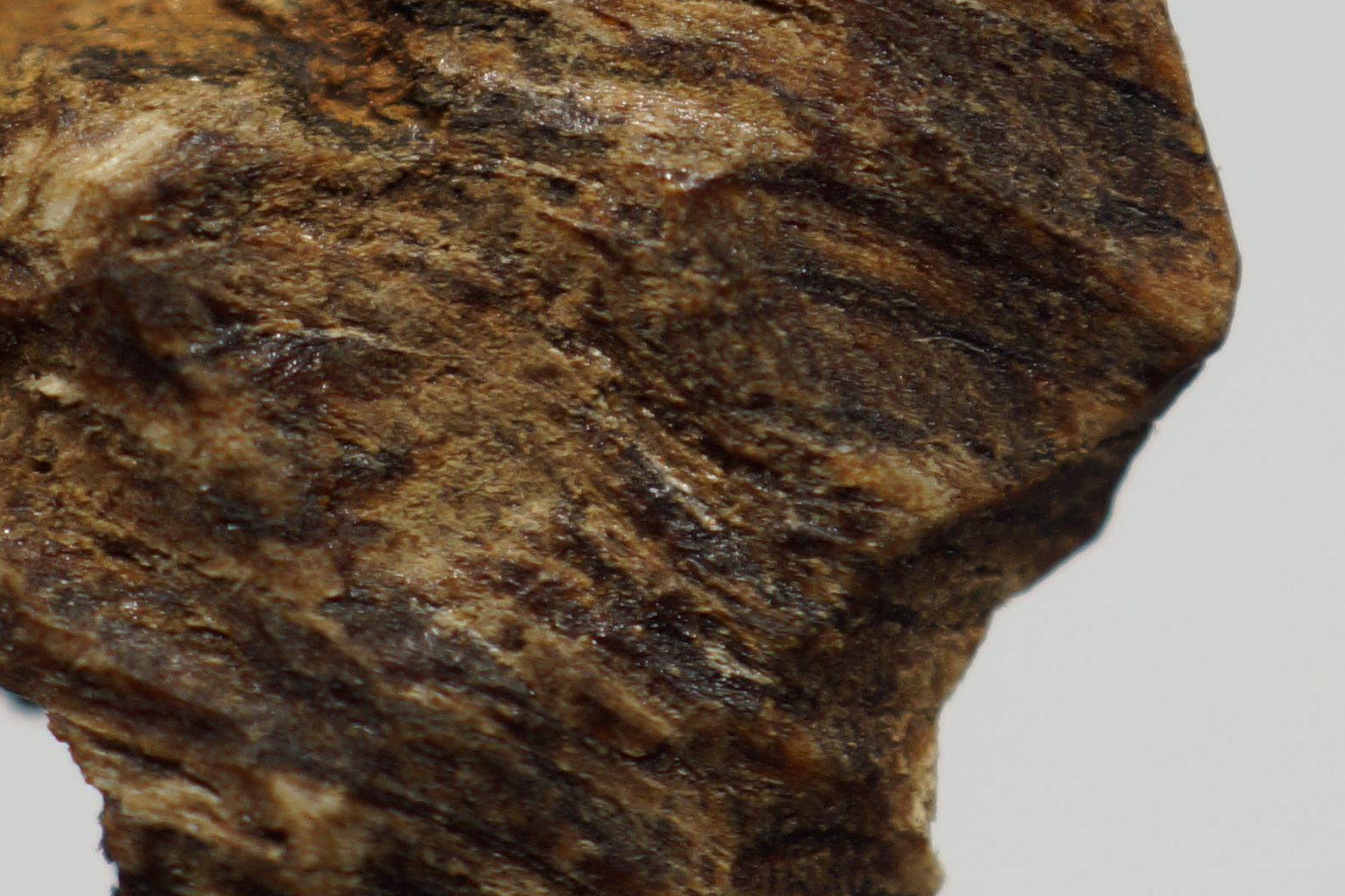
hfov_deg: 12.1
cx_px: 624
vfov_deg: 8.0
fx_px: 6352
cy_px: -222
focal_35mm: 170
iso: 100
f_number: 4
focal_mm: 30
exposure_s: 1/160
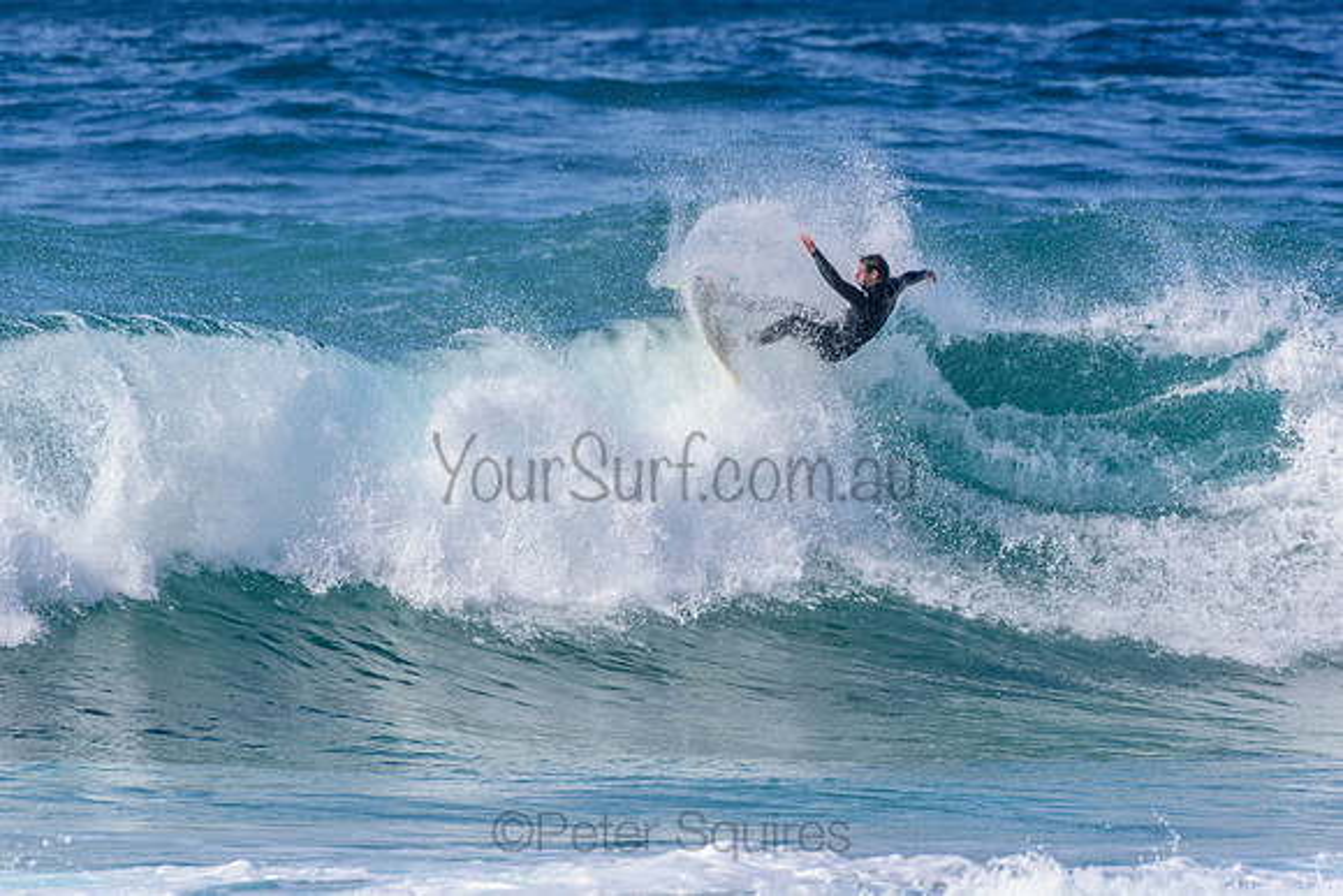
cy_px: 448
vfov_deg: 1.8
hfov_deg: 2.7
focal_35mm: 750
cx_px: 672
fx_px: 27984
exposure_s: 1/2000
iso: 220
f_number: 5.6
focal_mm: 500
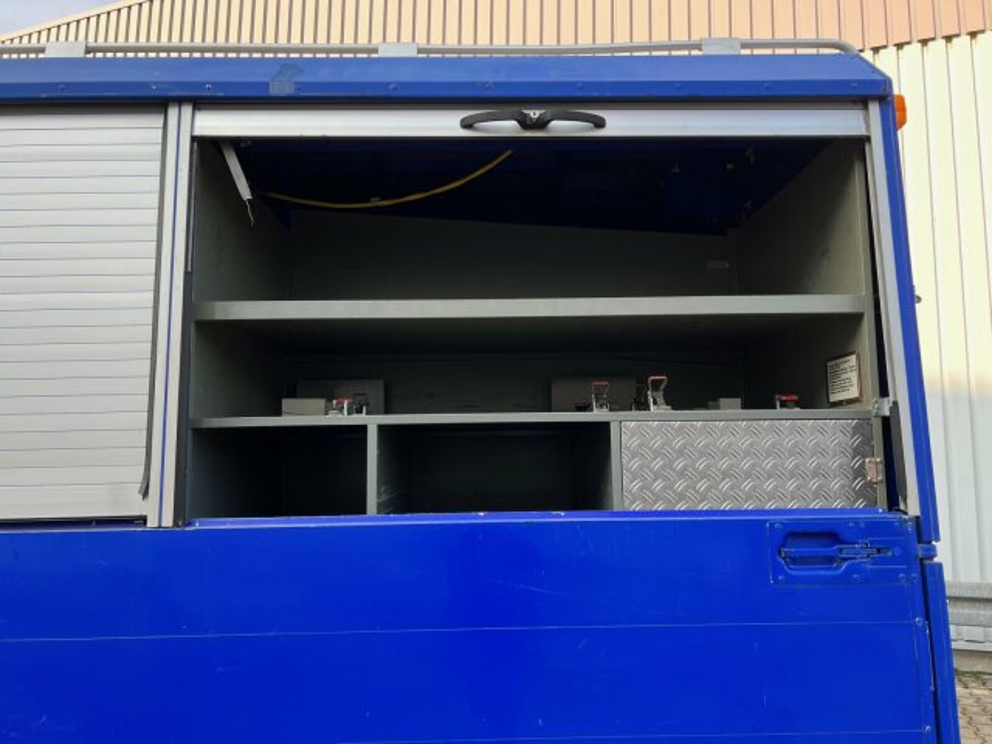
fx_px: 745
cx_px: 496
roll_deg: -1.0
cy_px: 372
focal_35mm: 26
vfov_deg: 53.1
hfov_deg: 67.3
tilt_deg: +7.8
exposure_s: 1/539
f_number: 1.5
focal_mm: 5.7
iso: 50
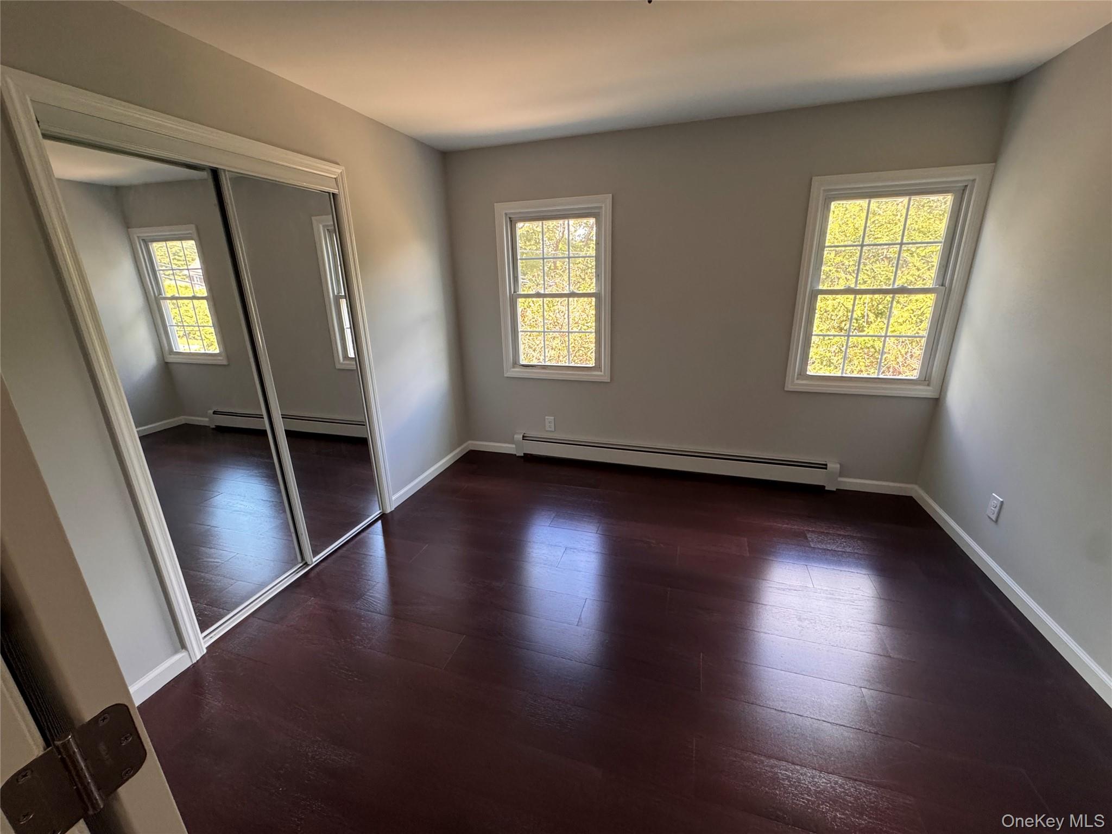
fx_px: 450
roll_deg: +0.9
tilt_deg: -17.7
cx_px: 556
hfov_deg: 102.1
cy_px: 417
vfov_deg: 85.7
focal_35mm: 14
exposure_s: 1/90
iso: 320
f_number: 2.2
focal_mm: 2.22
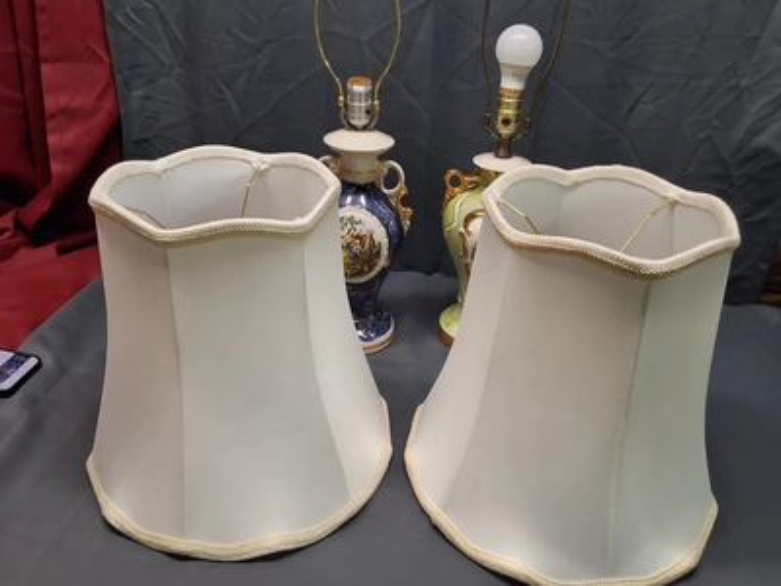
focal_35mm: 28
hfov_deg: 63.4
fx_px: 632
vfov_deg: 49.7
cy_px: 293
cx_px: 390
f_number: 1.9
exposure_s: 1/40
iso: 125
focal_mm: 2.91
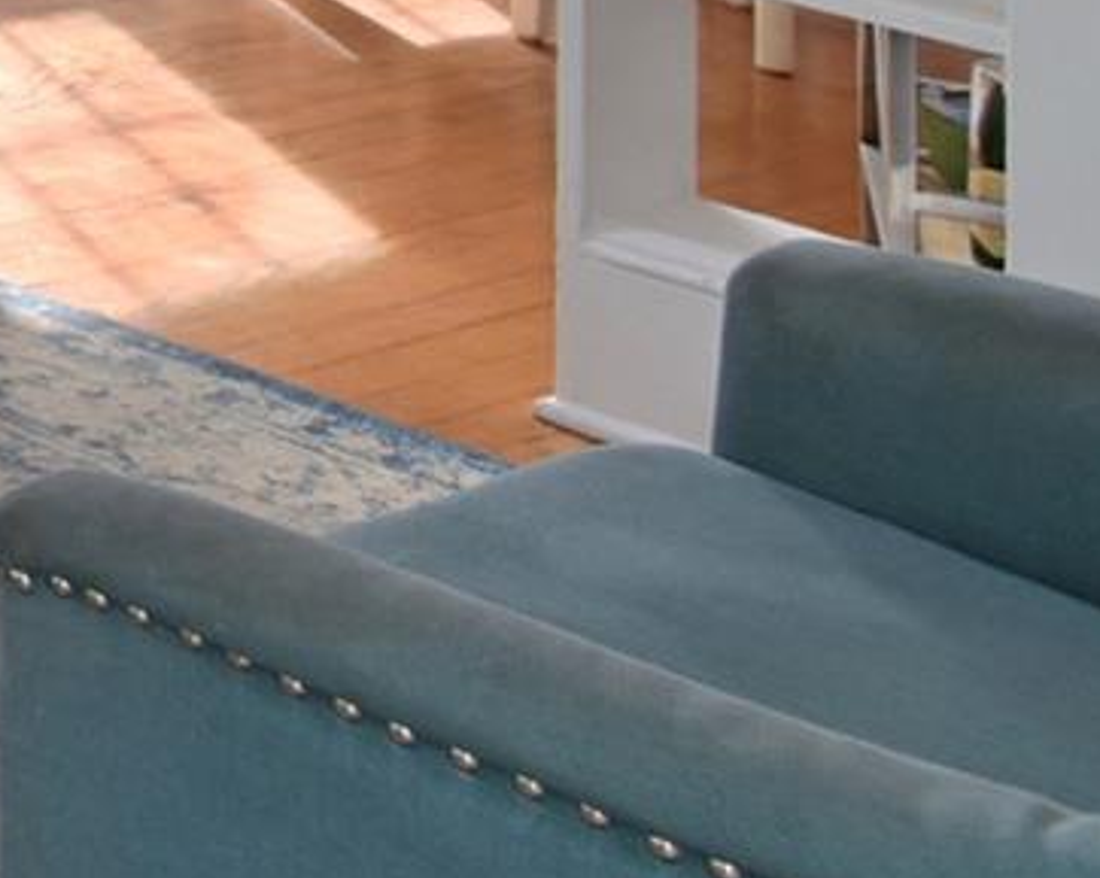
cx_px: -1875
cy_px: -1024
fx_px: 2851
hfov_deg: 12.9
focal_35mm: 88
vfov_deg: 14.0
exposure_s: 1/100
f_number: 11
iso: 640
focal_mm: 11
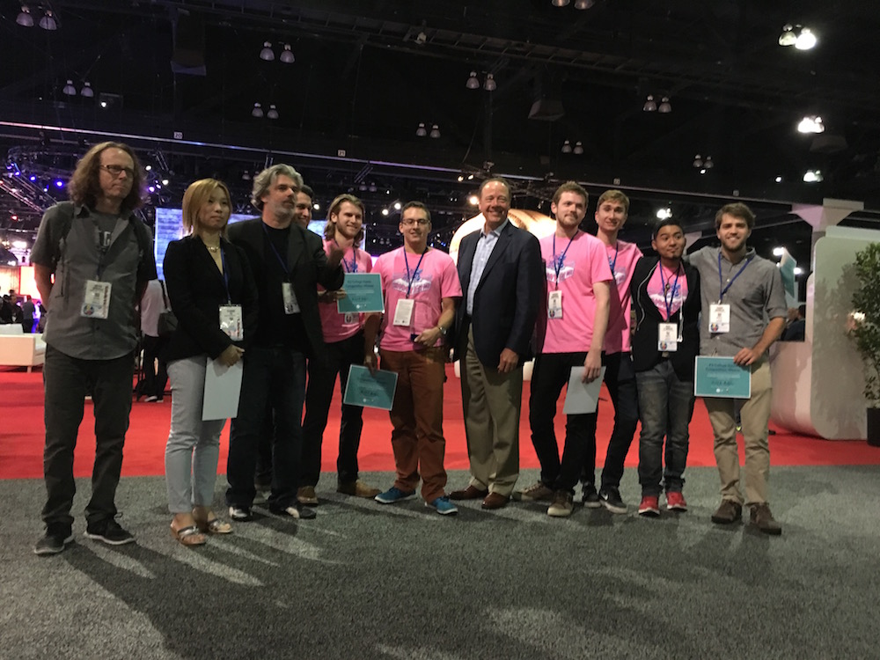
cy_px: 330
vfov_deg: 48.2
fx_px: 737
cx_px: 440
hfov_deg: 61.7
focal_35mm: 29
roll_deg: -1.0
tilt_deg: -2.0
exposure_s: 1/15
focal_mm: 4.15
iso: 400
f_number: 2.2
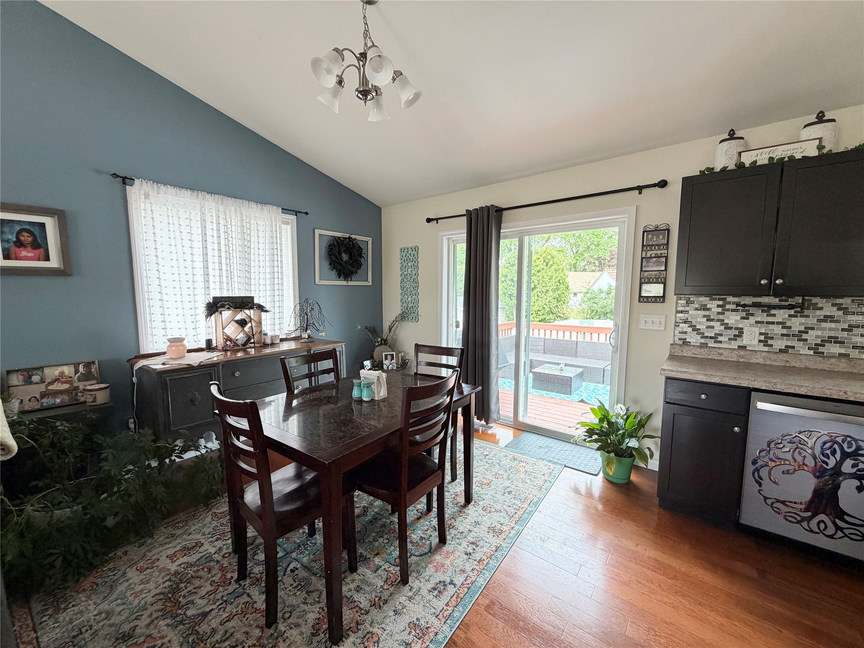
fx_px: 349
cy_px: 324
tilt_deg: -5.4
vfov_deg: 85.7
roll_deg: +0.1
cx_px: 432
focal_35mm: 14
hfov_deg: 102.1
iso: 160
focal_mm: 2.22
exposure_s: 1/120
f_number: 2.2
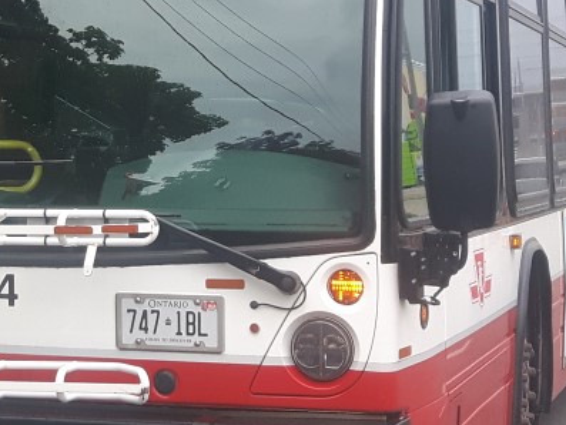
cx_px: 125
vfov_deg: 18.4
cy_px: 157
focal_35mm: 80
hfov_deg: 24.1
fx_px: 1308
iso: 40
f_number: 1.9
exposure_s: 1/334
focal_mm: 3.7
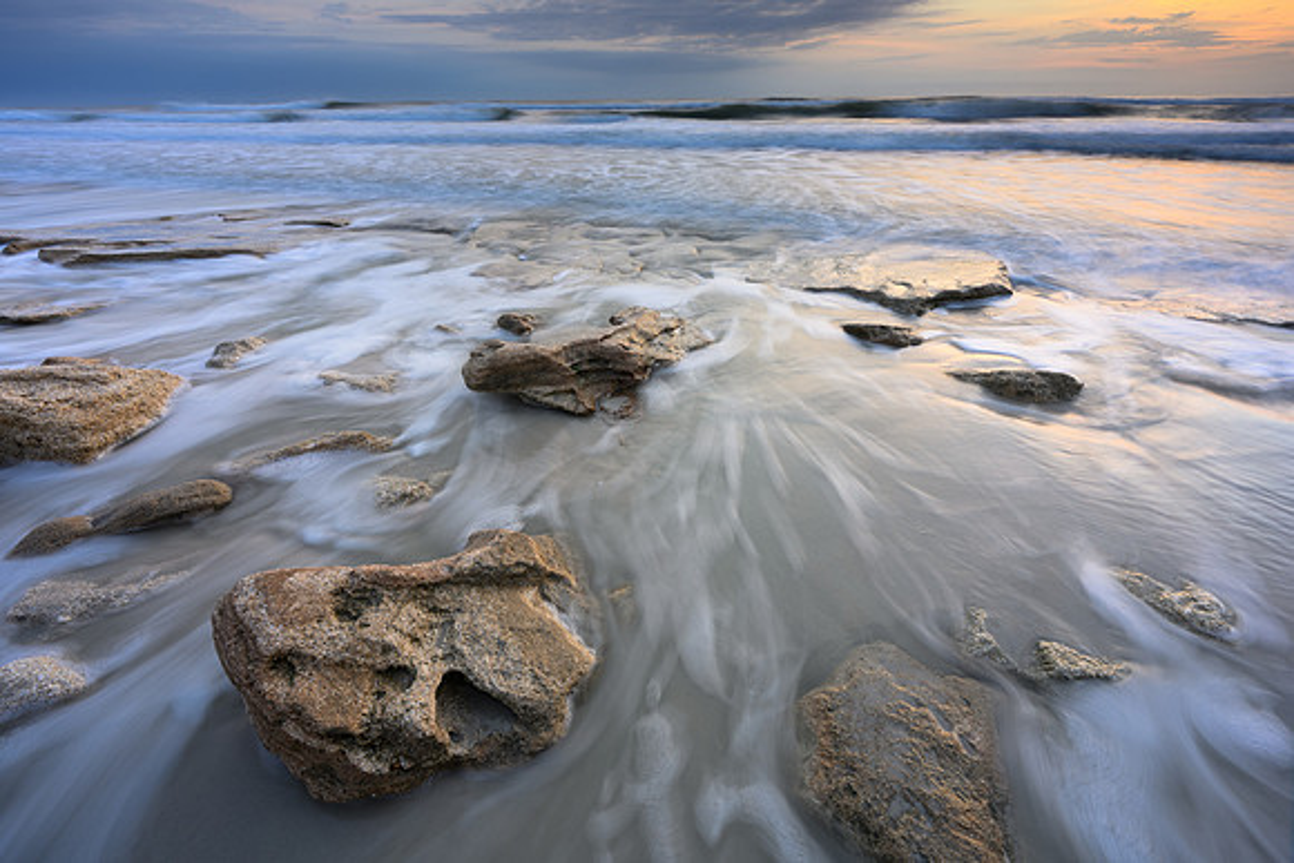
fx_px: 534
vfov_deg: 77.9
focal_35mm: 15
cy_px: 418
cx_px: 656
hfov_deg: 100.9
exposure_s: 1.3
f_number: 14
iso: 100
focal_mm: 14
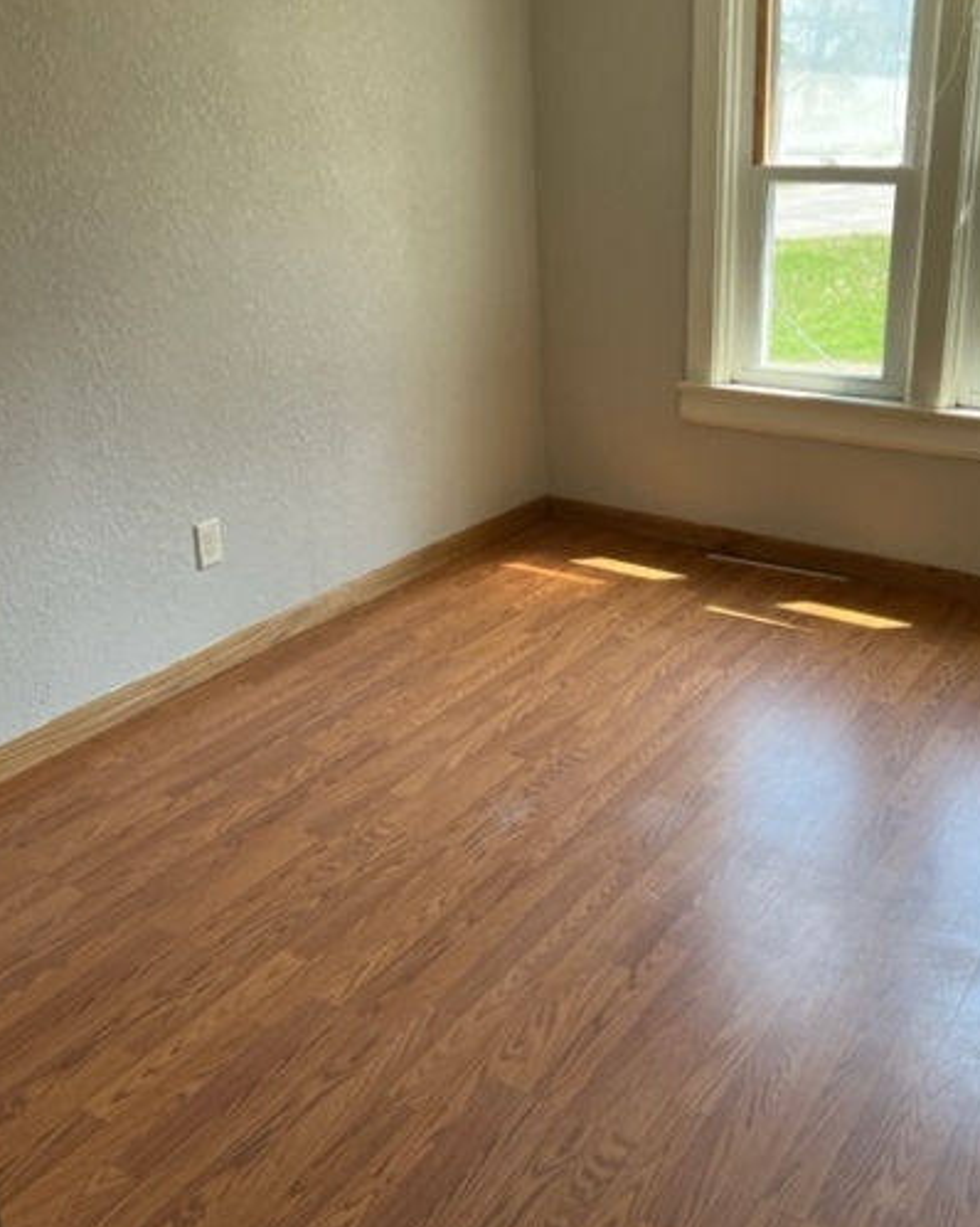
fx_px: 1233
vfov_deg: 52.7
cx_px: 588
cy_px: 538
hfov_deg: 43.1
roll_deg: +1.5
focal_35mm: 34
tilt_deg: -17.9
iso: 64
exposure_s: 1/158
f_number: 1.5
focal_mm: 5.7
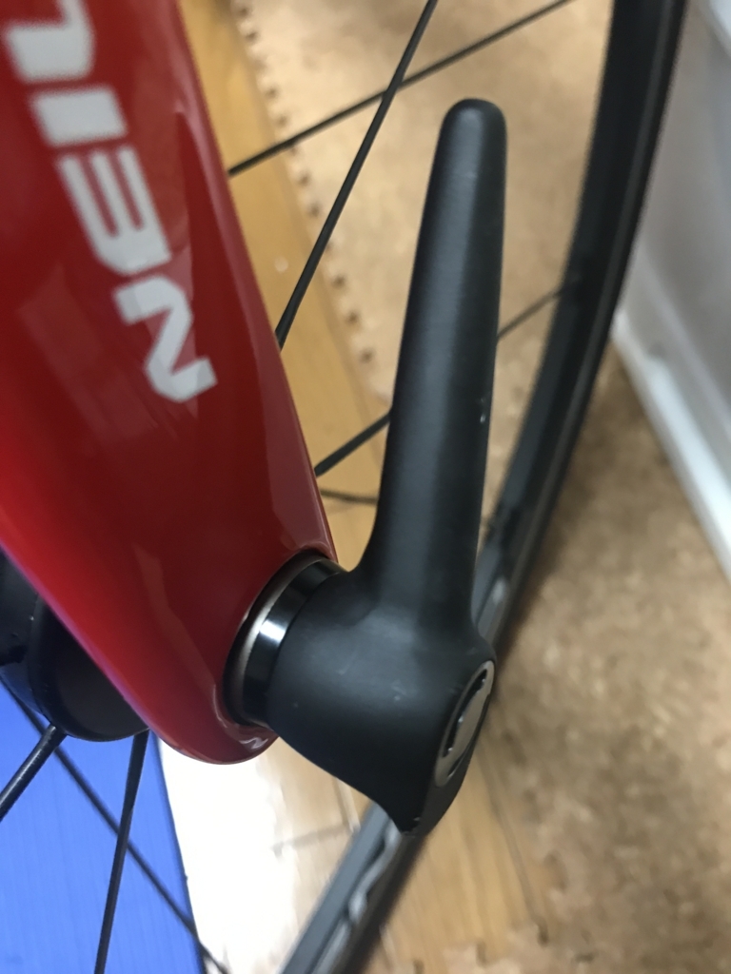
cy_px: 487
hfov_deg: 49.7
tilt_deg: -65.0
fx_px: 788
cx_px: 366
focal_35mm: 28
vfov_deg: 63.4
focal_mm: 3.99
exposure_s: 1/9
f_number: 1.8
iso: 100
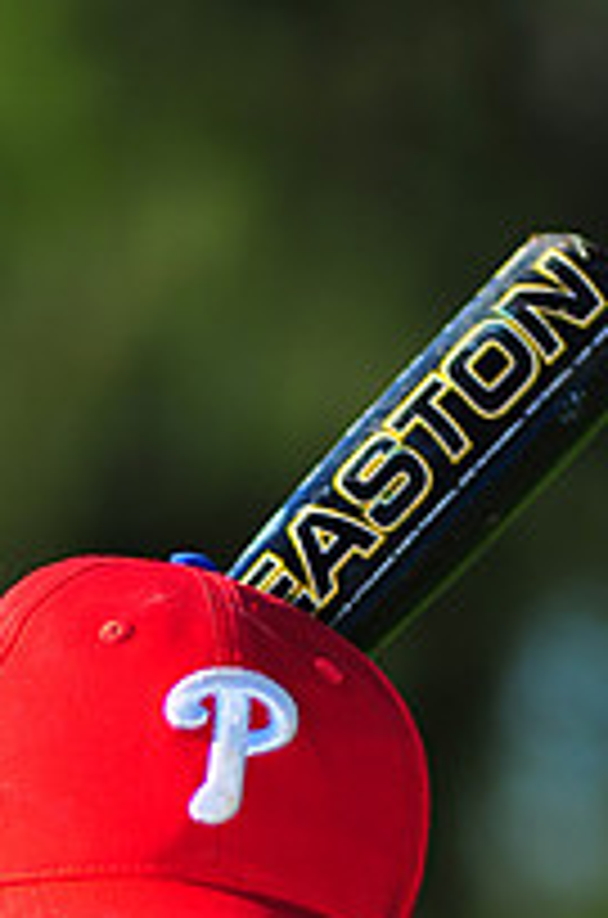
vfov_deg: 4.0
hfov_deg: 2.7
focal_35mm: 513
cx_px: 36
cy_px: 1269
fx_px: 13062
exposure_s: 1/1600
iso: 200
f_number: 4
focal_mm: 180
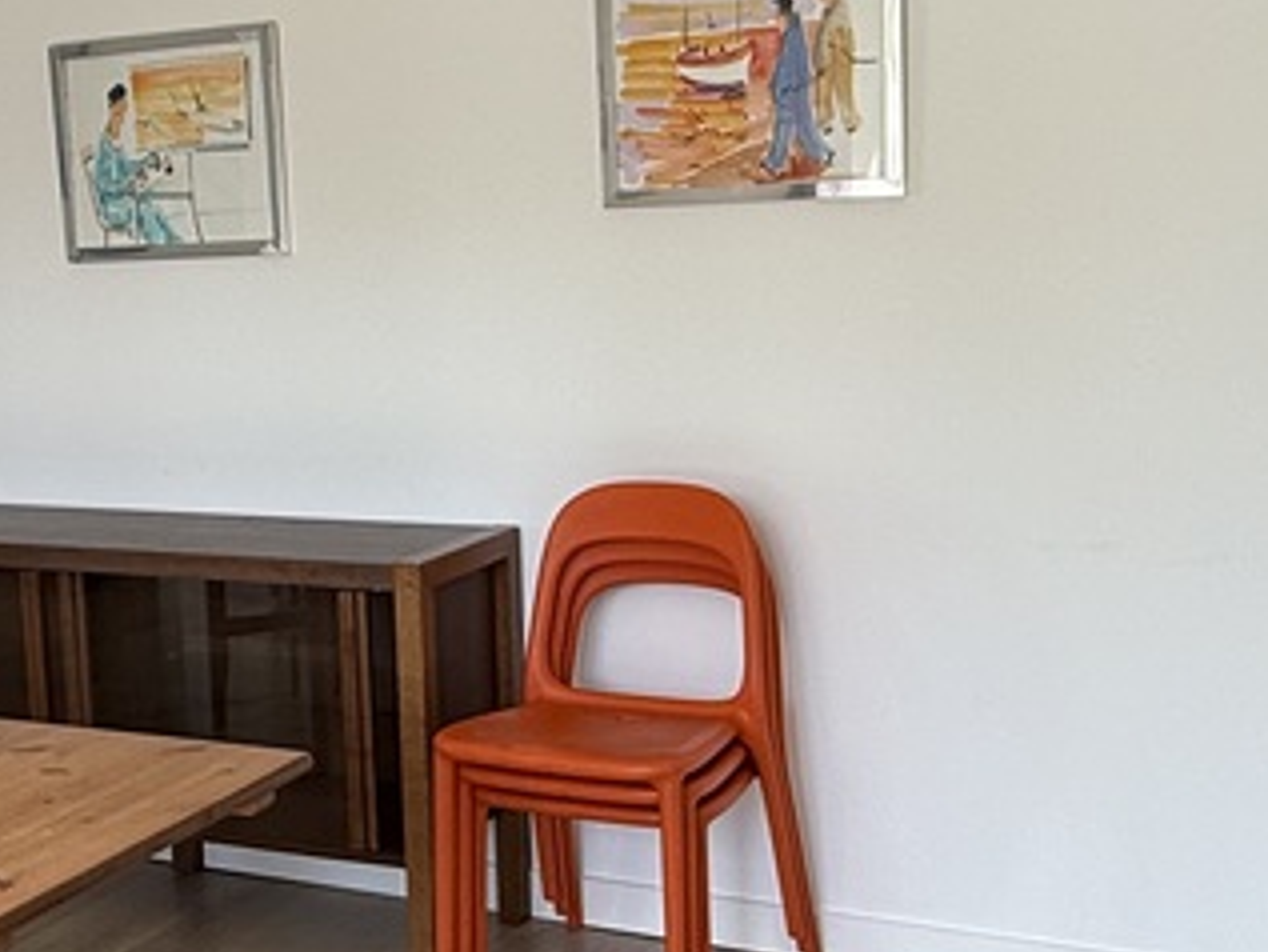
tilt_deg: -7.5
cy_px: 480
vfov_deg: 28.6
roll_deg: +2.6
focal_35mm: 51
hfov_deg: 37.3
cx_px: 494
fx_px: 1869
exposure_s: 1/101
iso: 40
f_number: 2.2
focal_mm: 2.22
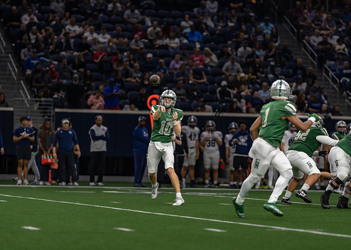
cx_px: 176
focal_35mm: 210
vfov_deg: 6.9
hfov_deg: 9.6
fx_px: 2089
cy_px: 125
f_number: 2.8
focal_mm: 200
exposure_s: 1/1250
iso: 1600
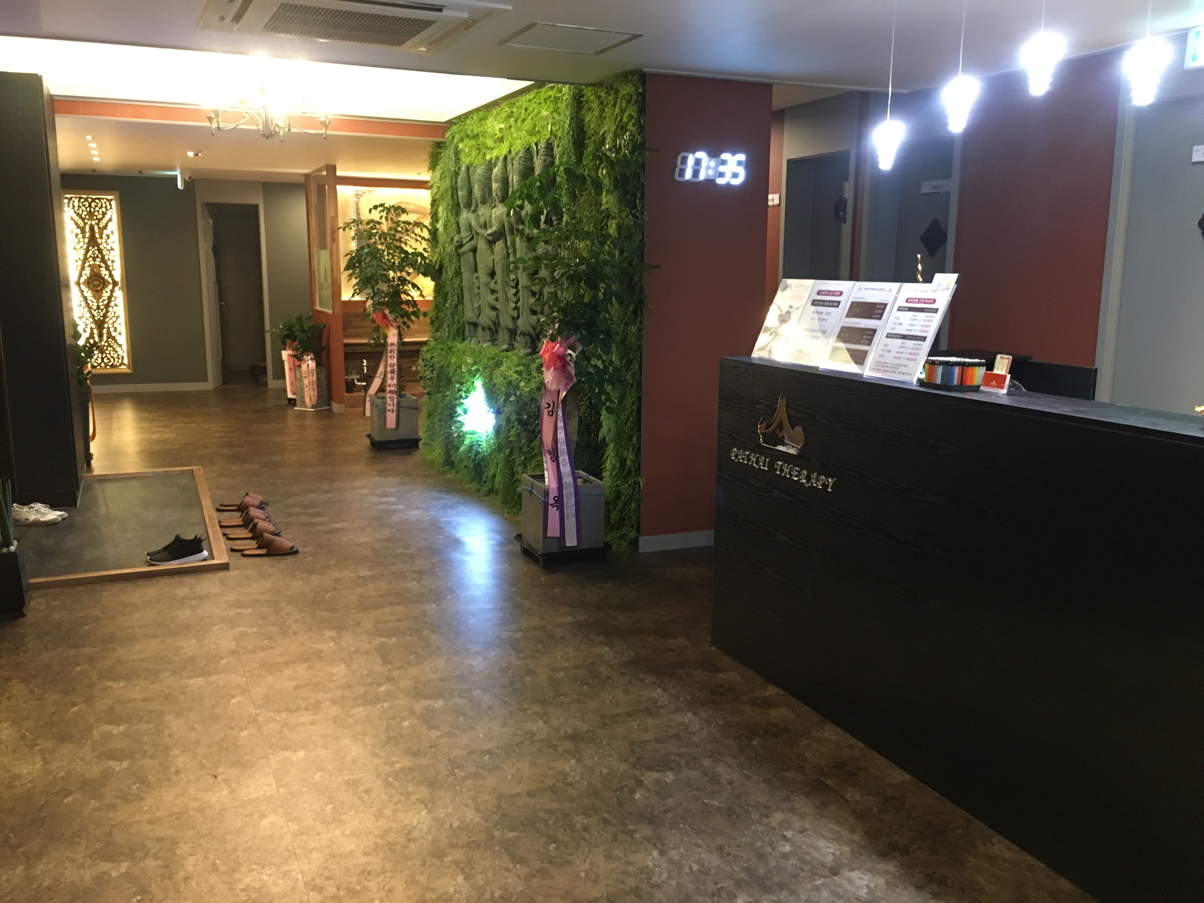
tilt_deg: -10.7
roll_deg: -0.1
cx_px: 602
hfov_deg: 61.7
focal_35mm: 29
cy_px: 452
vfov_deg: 48.2
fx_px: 1009
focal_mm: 4.15
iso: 200
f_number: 2.2
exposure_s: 1/17
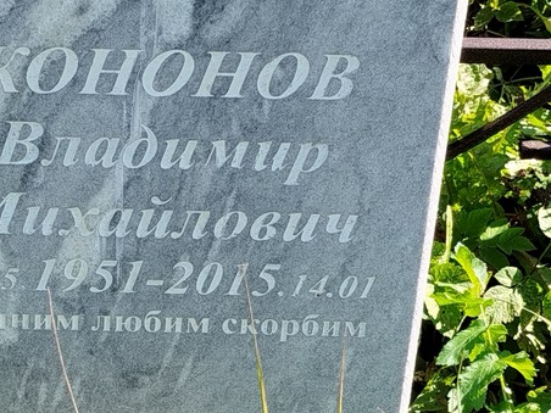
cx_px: 173
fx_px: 1831
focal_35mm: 115
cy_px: 186
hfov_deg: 17.1
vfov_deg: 12.9
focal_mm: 5.31
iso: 50
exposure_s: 1/307
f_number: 1.7
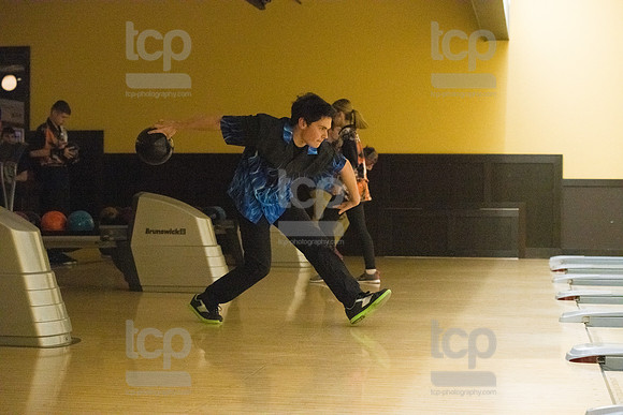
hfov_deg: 28.8
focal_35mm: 70
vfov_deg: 19.5
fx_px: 1212
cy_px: 208
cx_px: 312
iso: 10000
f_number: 4.5
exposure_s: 1/1000
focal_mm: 70
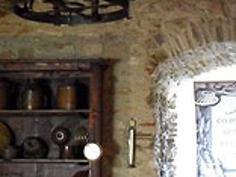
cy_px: 180
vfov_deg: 14.4
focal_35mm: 101
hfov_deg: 19.4
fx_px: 689
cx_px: 132
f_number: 3.2
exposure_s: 1/30
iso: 480
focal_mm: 6.3
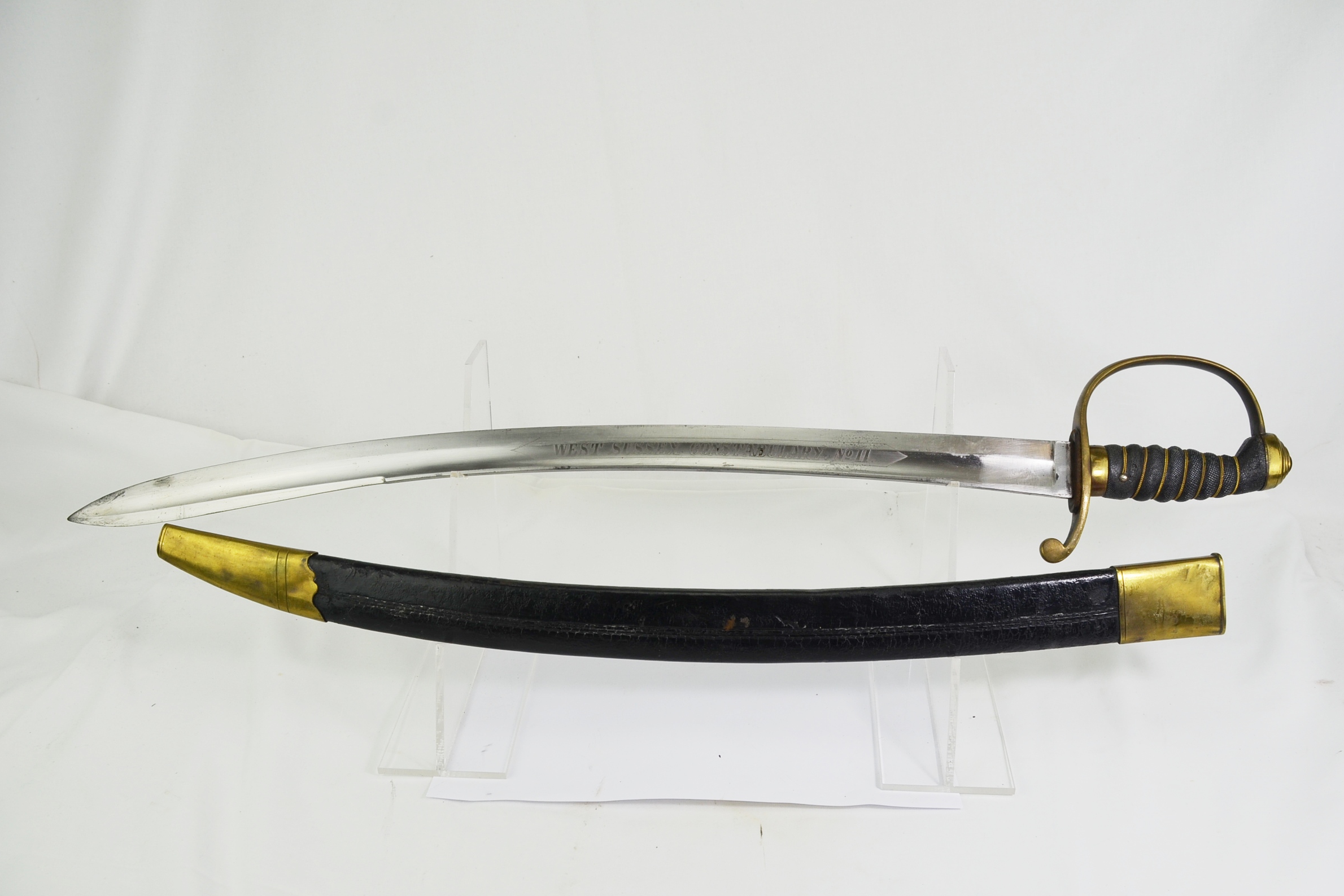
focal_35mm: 31
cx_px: 693
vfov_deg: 42.3
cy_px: 459
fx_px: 1157
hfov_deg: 60.3
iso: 200
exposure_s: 1/160
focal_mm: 20
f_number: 6.3
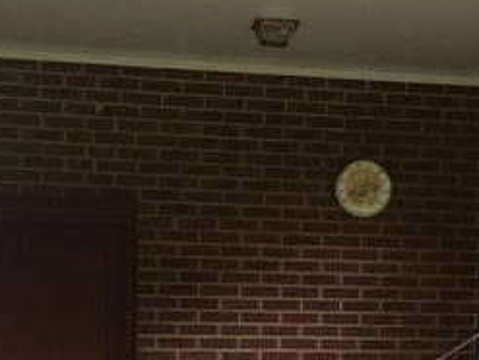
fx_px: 1039
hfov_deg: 25.8
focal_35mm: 75
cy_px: 360
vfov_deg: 19.1
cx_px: 312
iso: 100
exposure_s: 1/30
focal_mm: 4.15
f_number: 2.2
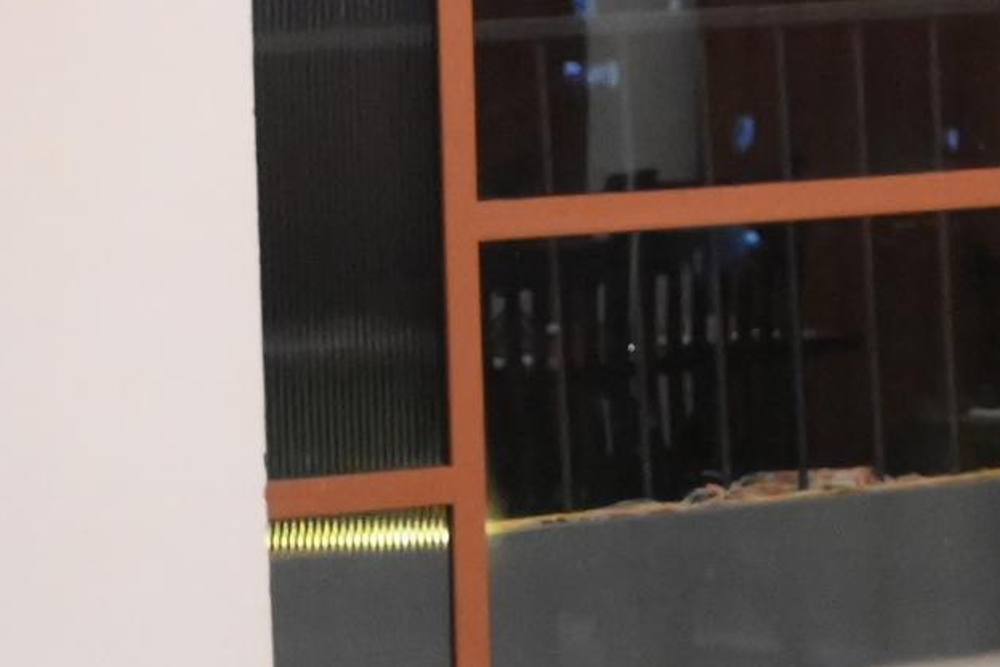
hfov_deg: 9.8
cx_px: 348
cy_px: 1310
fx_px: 5805
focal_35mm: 209
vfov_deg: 6.4
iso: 3200
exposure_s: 1/80
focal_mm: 29
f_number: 5
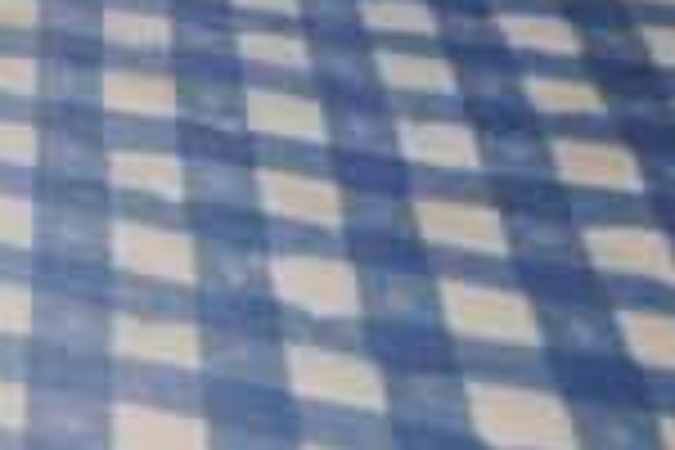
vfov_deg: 10.7
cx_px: -670
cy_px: -781
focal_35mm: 100
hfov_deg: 16.0
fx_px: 1875
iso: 400
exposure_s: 1/200
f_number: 3.5
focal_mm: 10
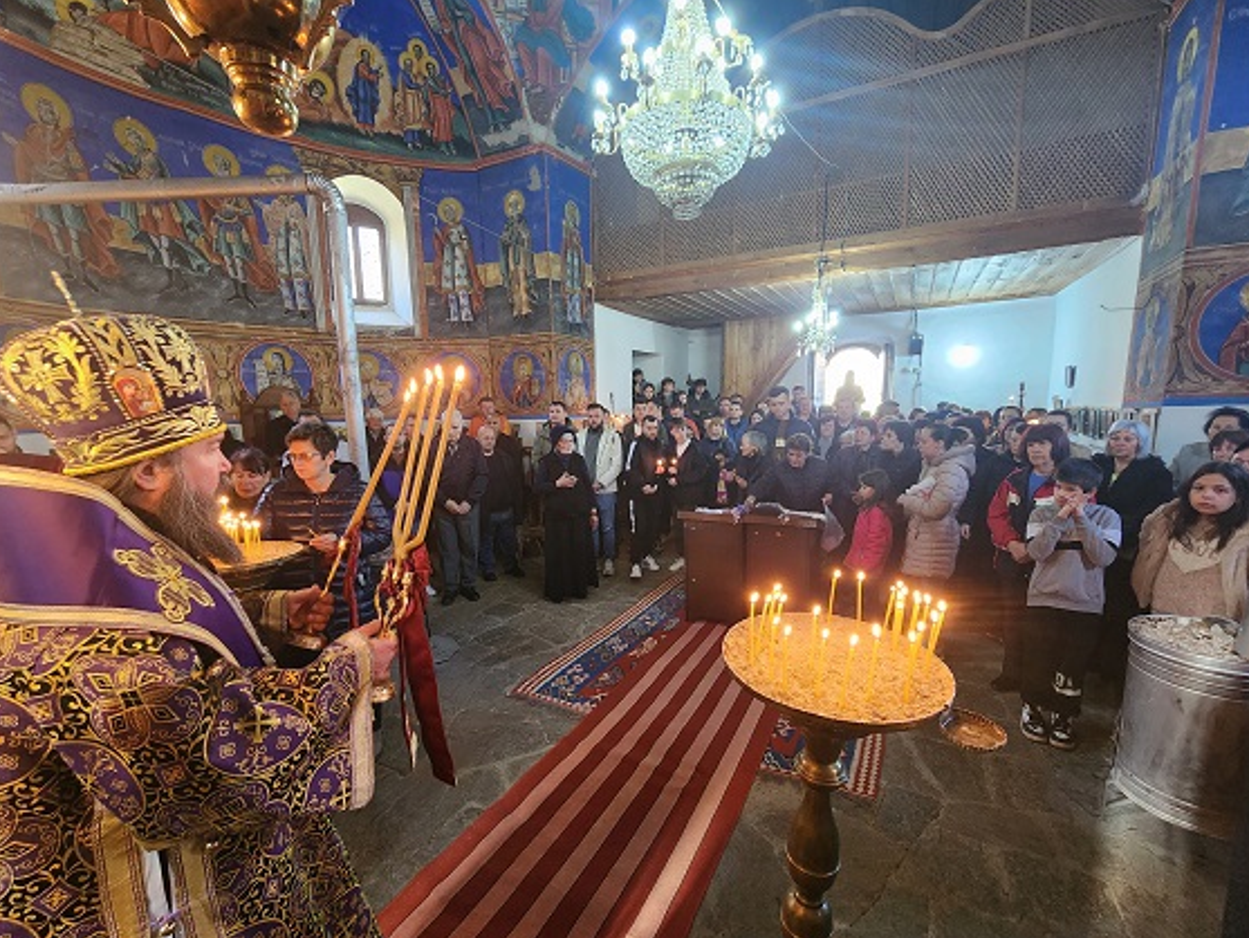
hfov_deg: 102.1
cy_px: 480
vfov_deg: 85.7
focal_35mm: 14
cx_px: 626
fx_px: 505
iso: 640
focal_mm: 2.2
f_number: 2.2
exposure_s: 1/33
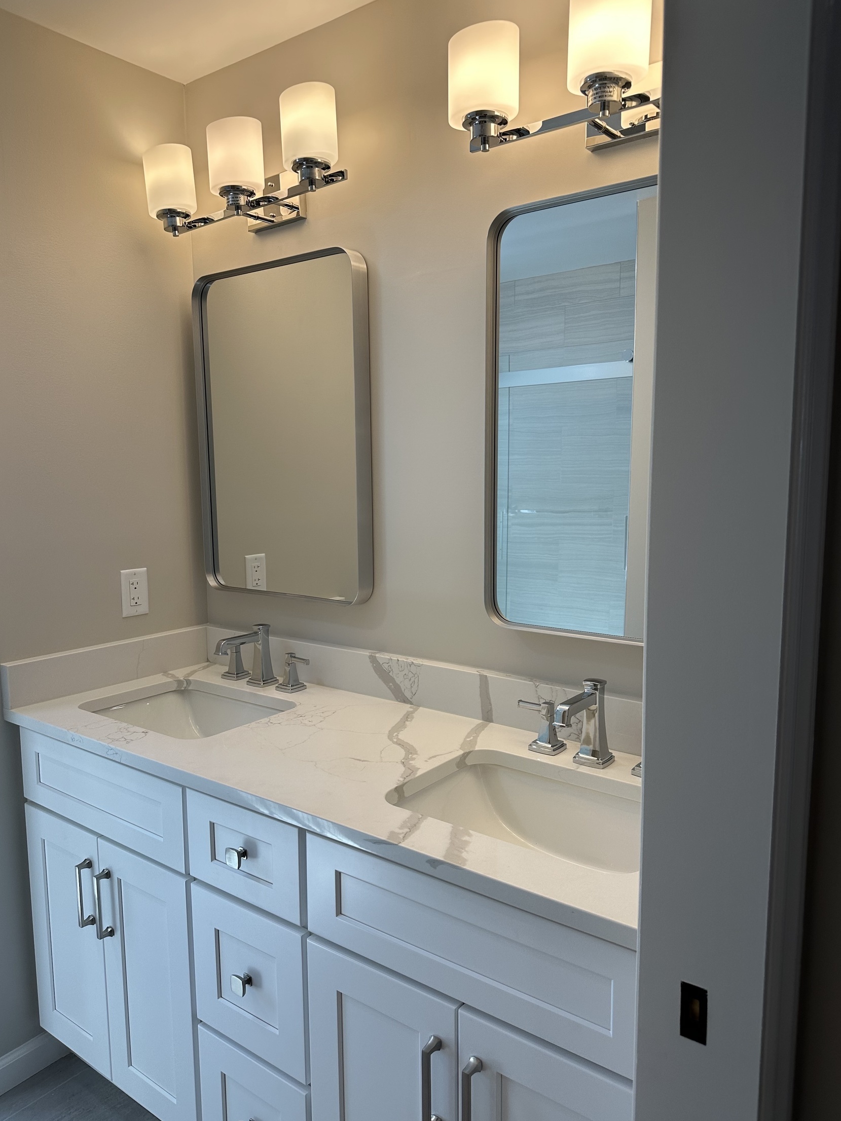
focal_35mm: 25
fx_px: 810
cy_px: 574
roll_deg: -0.7
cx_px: 422
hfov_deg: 54.9
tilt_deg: -6.6
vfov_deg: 69.4
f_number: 1.78
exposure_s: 1/329
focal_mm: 6.86
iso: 80
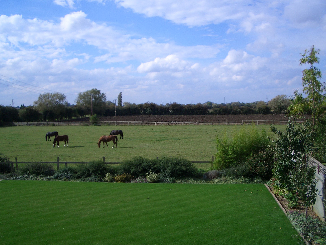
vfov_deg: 40.7
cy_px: 122
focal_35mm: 35
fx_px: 330
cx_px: 163
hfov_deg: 52.6
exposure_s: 1/640
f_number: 4.3
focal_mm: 5.8
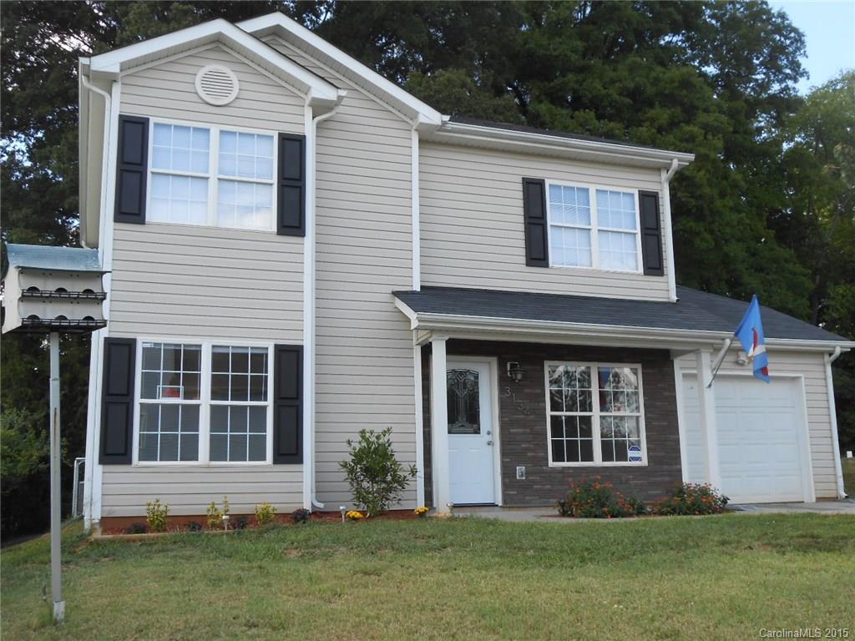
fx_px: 939
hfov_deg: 49.0
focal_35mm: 38
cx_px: 428
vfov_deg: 37.7
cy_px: 320
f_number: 4.2
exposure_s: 1/200
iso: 80
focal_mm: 6.8
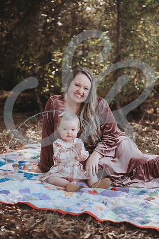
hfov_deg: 19.5
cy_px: 120
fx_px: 464
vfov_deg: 28.8
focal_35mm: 70
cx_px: 80
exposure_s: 1/250
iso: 100
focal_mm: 70
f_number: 2.8
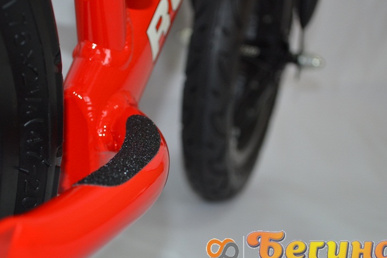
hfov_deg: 29.7
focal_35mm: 68
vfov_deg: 20.0
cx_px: 203
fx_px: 731
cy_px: 125
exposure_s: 1/60
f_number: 5.3
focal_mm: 40
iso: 640
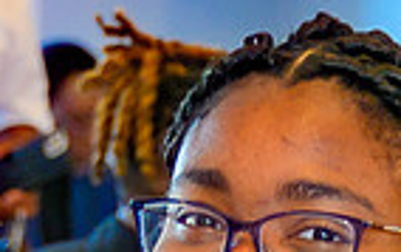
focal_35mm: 276
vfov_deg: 4.4
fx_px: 3019
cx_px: 239
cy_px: 1058
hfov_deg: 7.6
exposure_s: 1/100
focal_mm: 28
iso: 64
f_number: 2.8
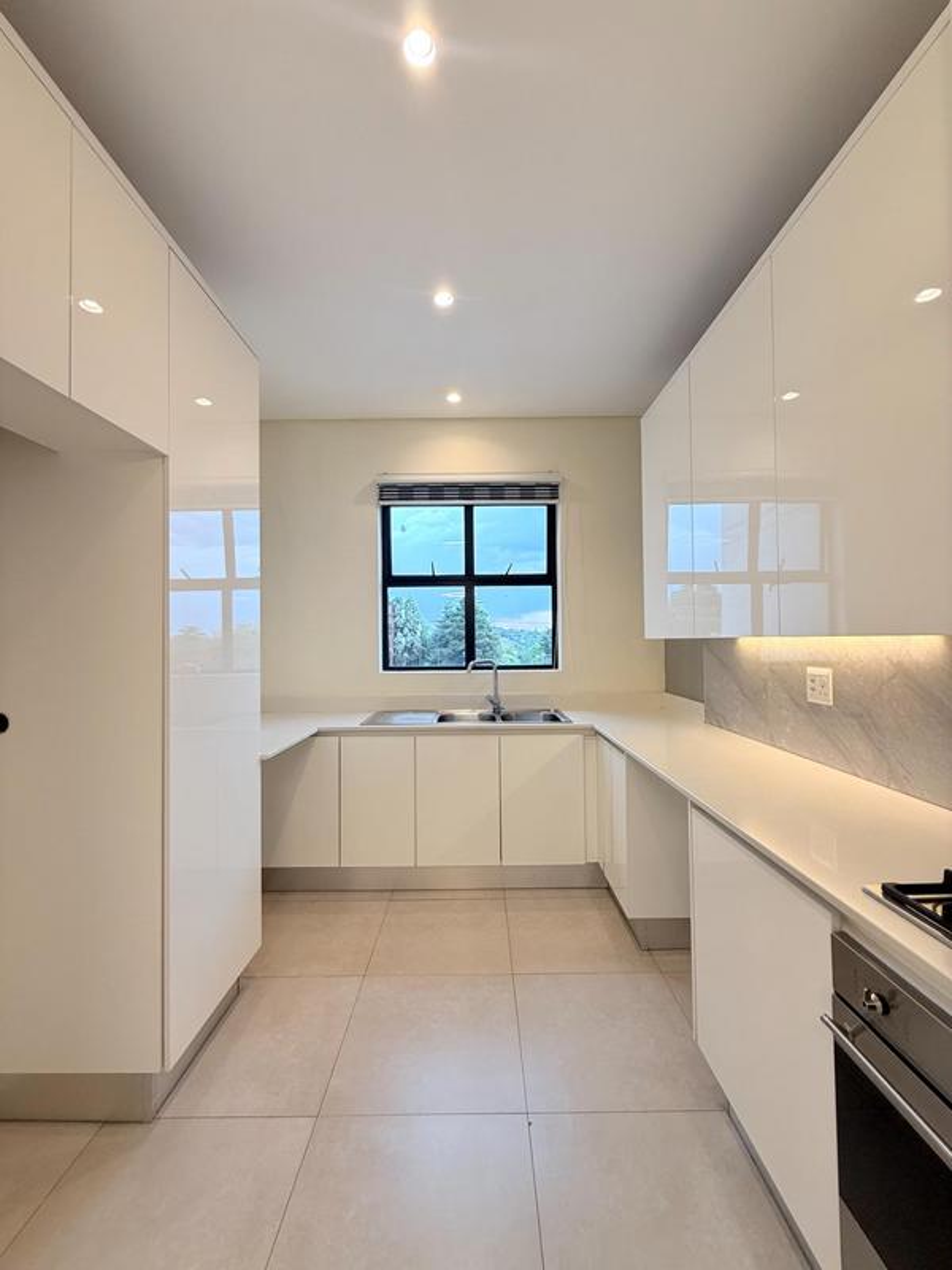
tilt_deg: +1.0
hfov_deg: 85.7
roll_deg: +0.6
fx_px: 513
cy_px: 635
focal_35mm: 14
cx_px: 476
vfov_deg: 102.1
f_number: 2.2
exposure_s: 1/100
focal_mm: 2.22
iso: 100
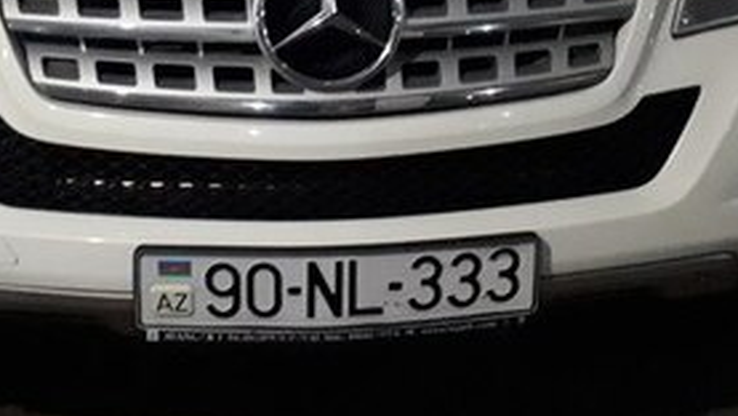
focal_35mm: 70
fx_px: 1370
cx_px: 280
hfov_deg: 30.0
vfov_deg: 16.2
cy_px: -148
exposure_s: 1/17
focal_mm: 3.6
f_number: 1.9
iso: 1000
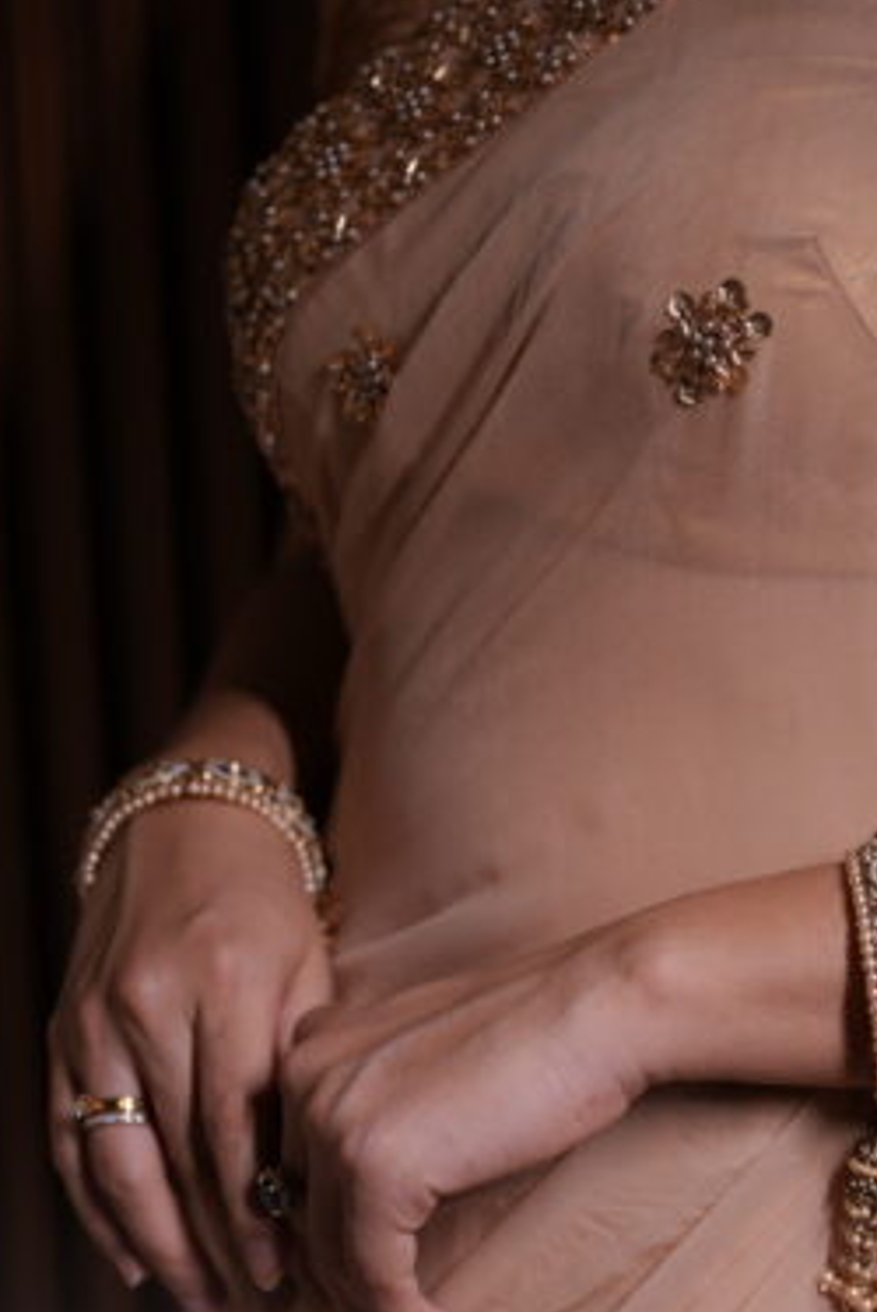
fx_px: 3064
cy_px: 930
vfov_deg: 24.0
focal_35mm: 84
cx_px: 944
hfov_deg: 15.9
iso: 125
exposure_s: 1/125
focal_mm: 35
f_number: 1.8
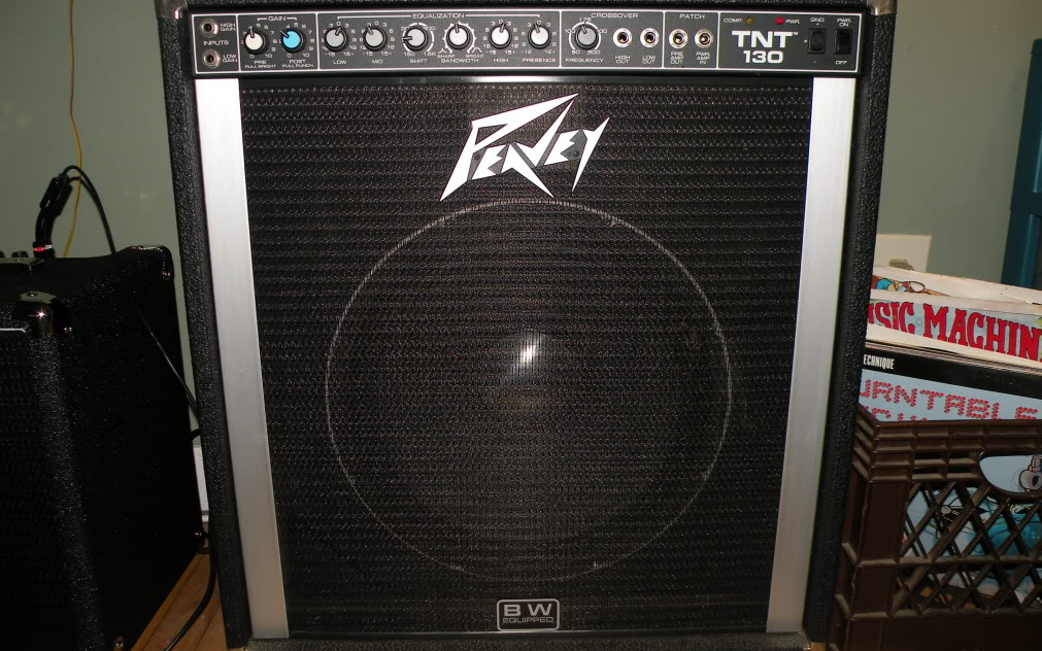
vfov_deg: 43.2
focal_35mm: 29
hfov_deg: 64.6
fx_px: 824
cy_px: 324
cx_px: 519
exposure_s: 1/60
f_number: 2.8
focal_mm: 4.7
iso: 64
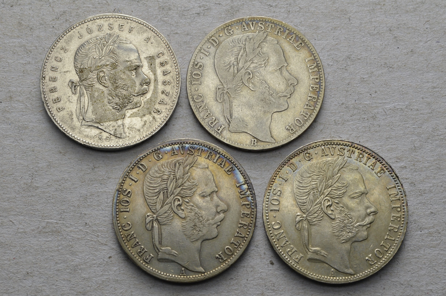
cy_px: 148
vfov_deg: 18.8
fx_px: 890
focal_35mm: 72
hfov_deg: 28.1
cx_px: 223
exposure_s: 1/250
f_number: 14
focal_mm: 48
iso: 400
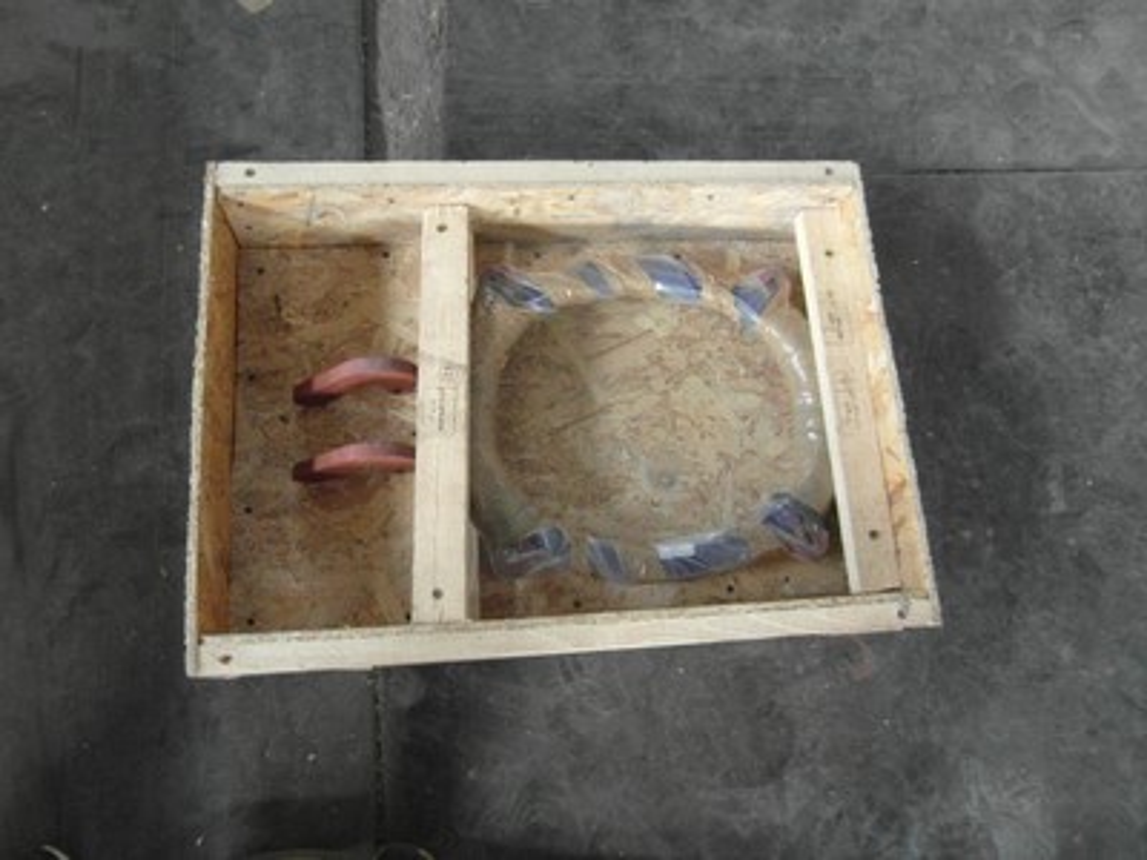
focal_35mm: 24
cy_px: 430
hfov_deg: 71.6
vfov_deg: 56.8
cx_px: 574
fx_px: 795
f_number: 3.2
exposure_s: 1/30
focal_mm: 4
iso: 400
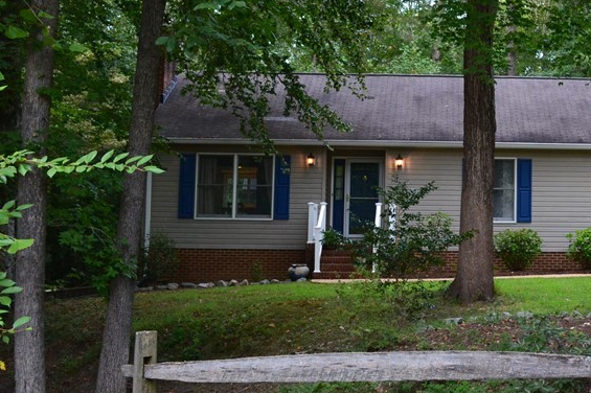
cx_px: 553
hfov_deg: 26.0
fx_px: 1230
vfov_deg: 18.1
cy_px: 113
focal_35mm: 75
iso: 800
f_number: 8
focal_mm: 26
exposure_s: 1/60
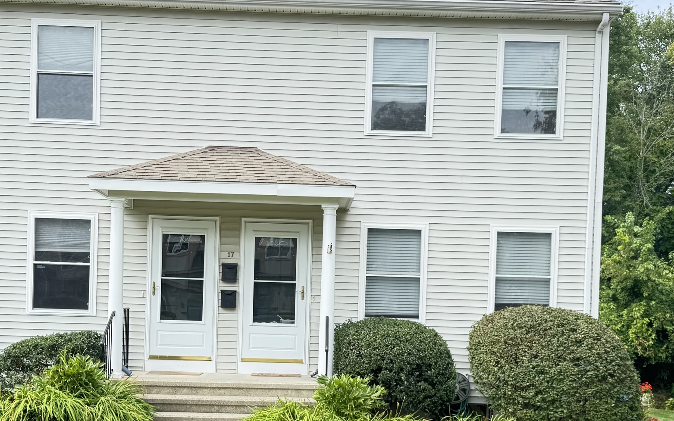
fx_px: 918
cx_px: 306
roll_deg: -2.0
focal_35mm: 50
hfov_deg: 40.3
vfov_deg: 25.5
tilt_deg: -0.6
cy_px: 320
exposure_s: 1/756
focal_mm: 6.76
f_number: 1.78
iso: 80
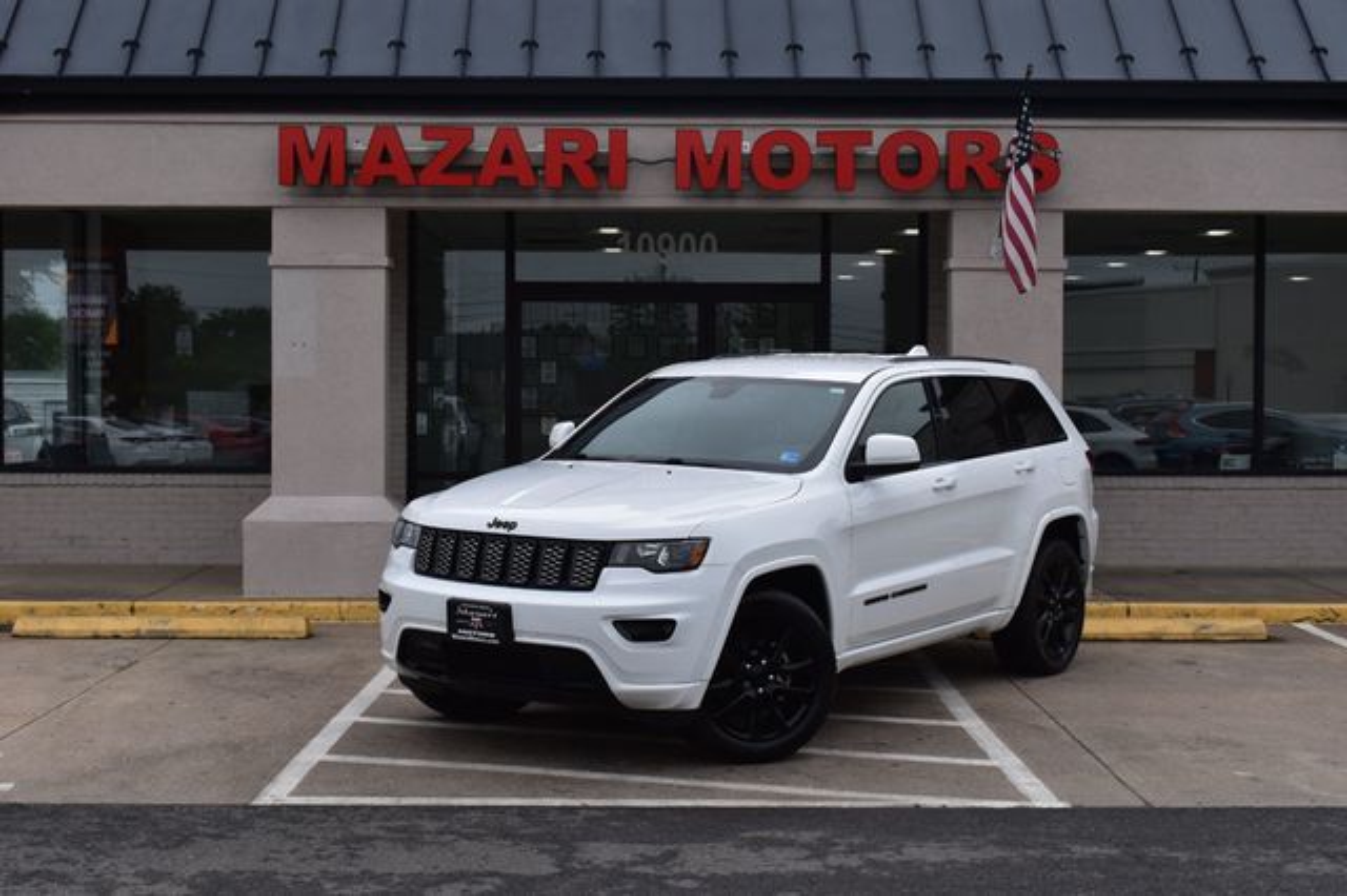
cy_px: 448
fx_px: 1963
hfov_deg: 37.9
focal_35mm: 52
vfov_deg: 25.7
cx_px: 674
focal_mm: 35
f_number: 11
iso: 400
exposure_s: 1/500
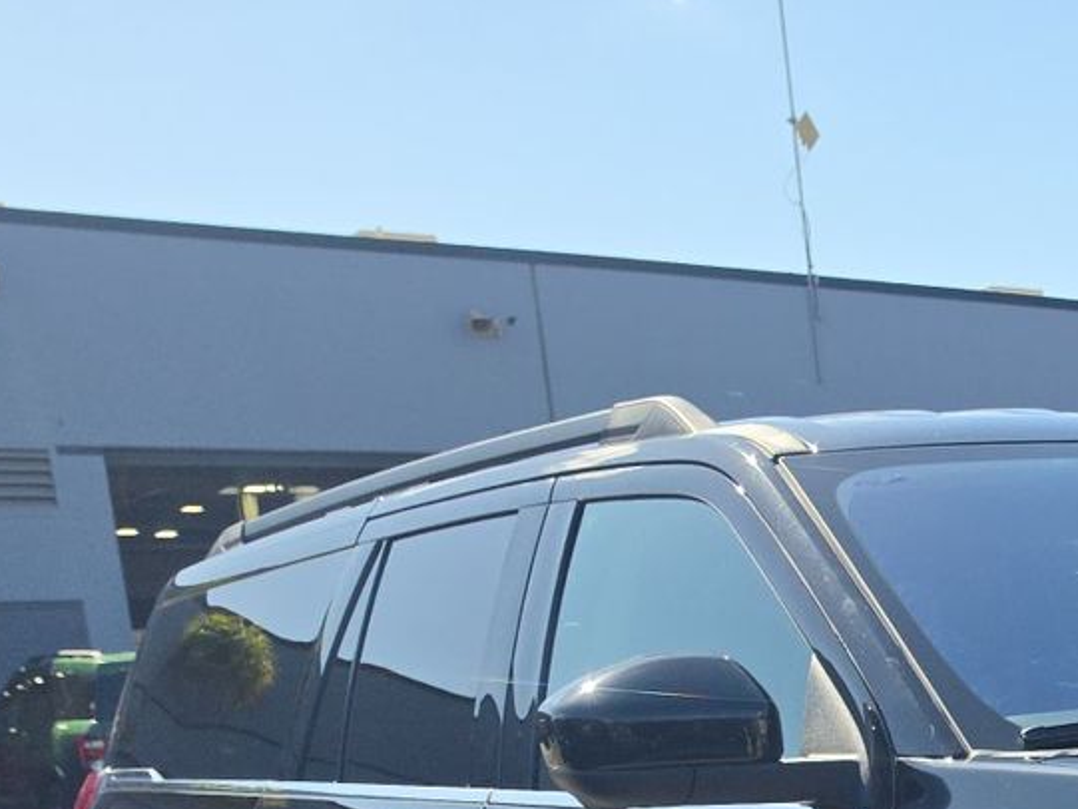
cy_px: 1142
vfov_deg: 19.4
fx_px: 2118
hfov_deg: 24.5
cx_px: 1443
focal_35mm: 68
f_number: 1.4
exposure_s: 1/5605
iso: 63
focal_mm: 6.5
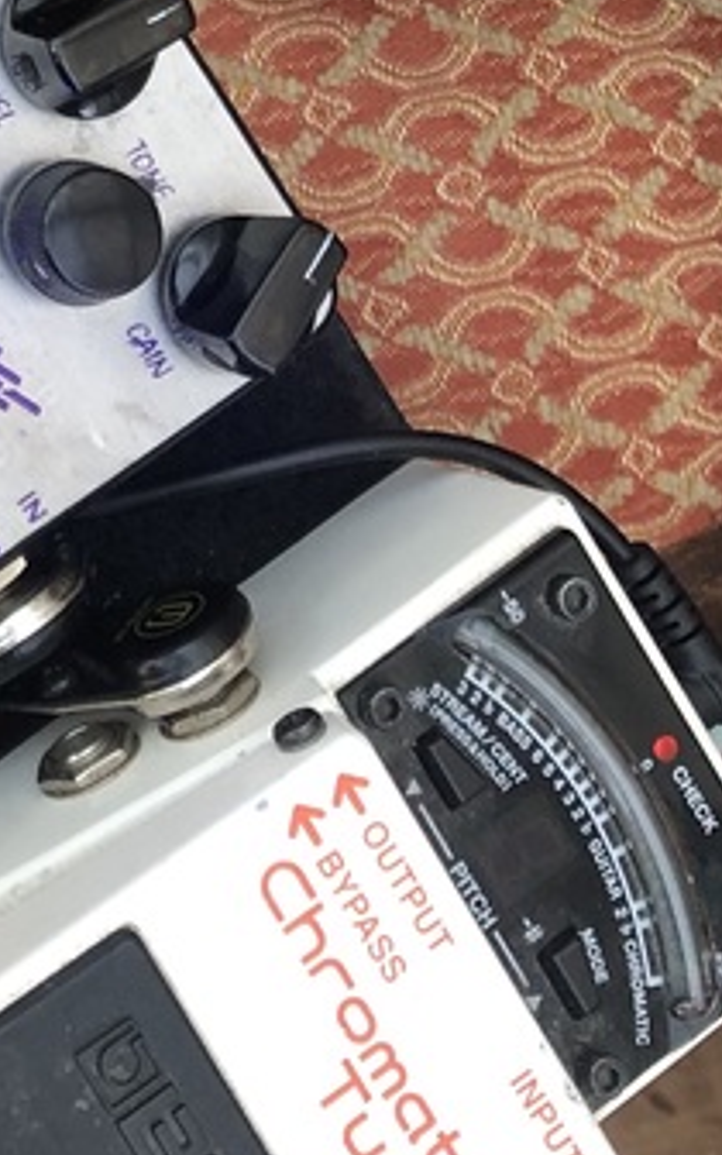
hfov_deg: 11.4
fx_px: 3337
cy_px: -248
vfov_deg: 18.6
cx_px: -605
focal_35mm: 106
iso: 32
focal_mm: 4
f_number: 1.8
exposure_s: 1/30
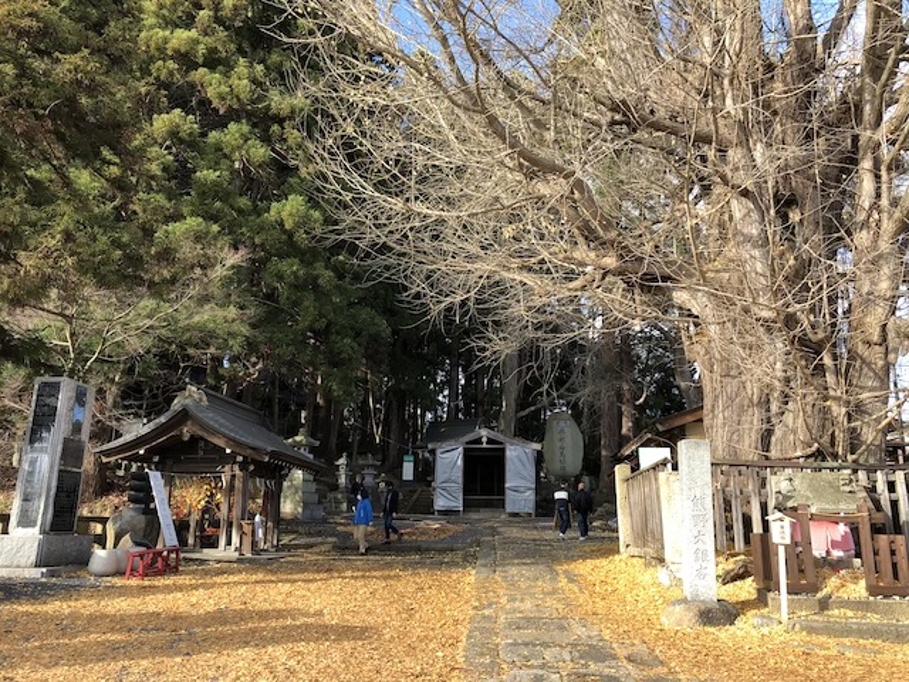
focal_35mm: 28
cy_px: 341
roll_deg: -0.8
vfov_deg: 49.7
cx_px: 454
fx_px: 735
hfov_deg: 63.4
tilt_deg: +14.2
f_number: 1.8
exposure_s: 1/281
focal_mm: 4
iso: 20
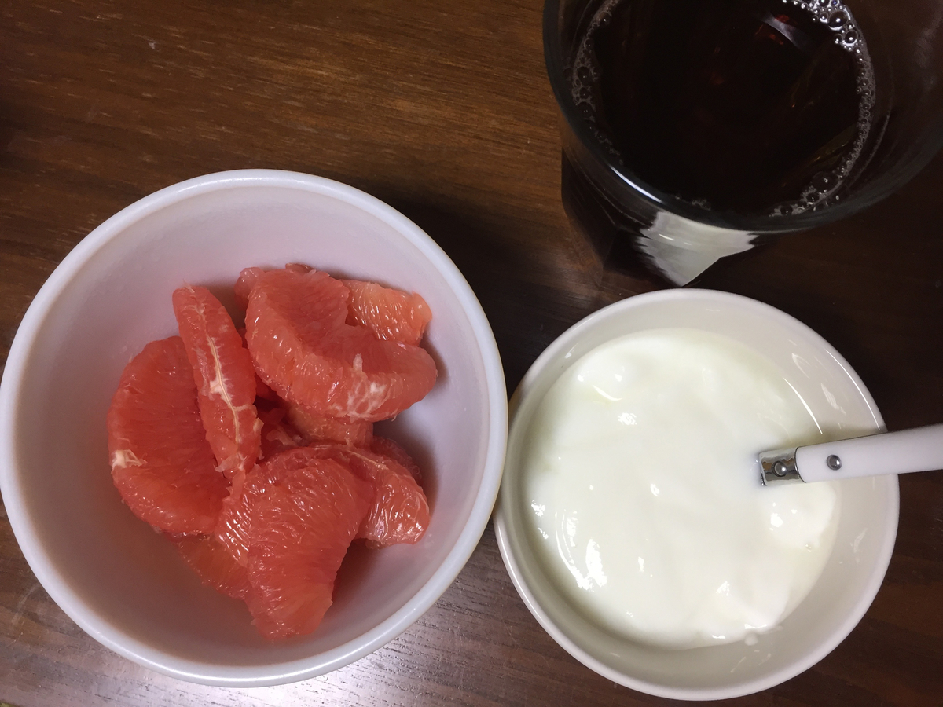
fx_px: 790
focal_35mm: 29
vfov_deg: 48.2
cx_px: 472
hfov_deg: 61.7
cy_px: 354
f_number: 2.2
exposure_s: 1/30
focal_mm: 4.15
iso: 80
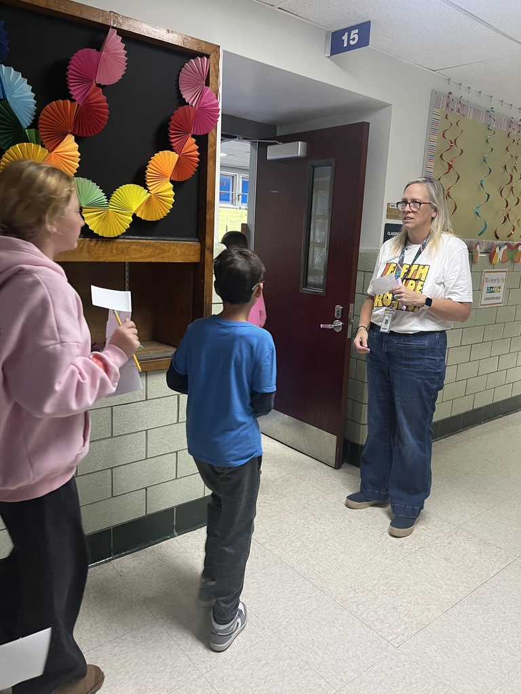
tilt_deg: -12.7
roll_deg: -3.7
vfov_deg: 67.3
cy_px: 347
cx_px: 260
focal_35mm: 26
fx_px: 522
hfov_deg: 53.1
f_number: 1.6
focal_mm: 5.1
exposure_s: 1/60
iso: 200
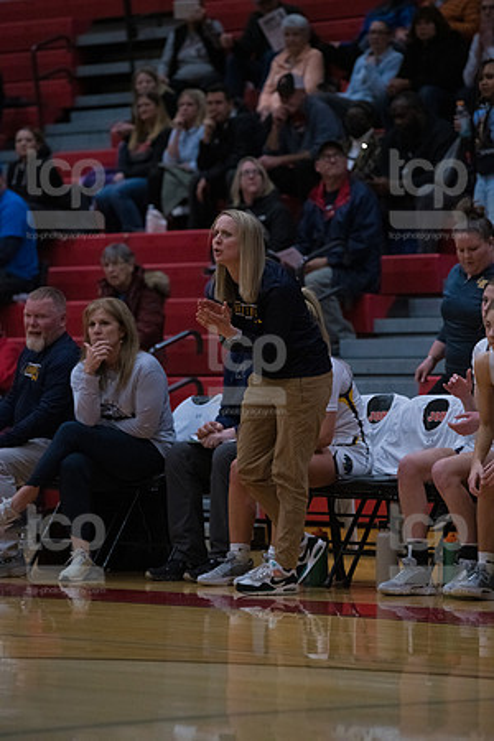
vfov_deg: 11.1
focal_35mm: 185
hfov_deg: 7.4
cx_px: 247
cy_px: 370
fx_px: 3808
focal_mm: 185
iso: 8000
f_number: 4
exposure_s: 1/1600
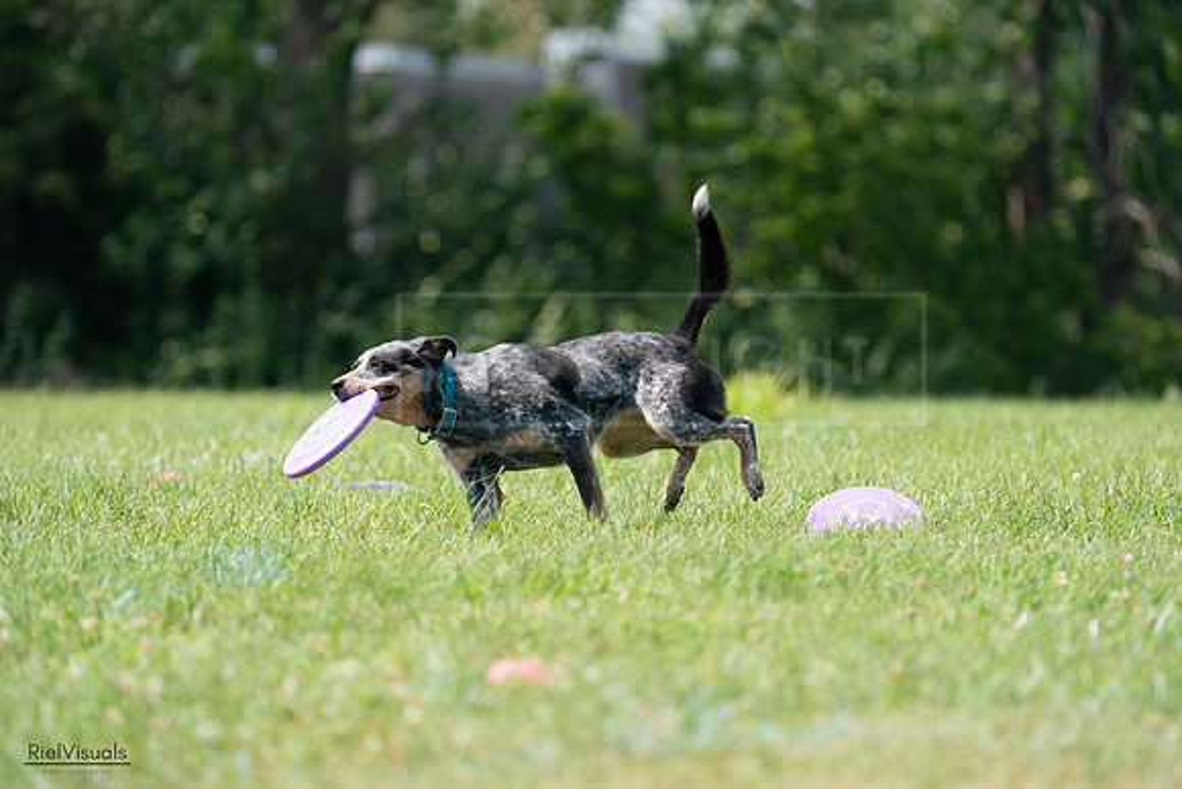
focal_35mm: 385
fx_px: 12643
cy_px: 394
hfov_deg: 5.4
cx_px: 591
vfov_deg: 3.6
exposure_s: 1/4000
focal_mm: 385
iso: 1600
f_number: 6.3
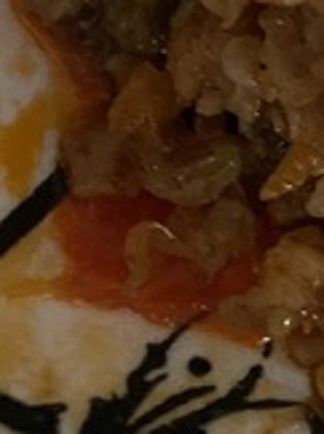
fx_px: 1777
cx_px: 852
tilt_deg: -61.5
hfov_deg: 9.1
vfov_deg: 12.6
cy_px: -367
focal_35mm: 142
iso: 640
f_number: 1.8
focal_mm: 4.25
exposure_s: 1/25
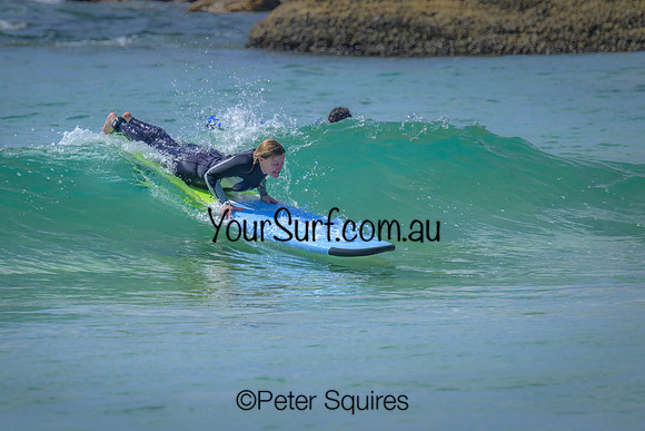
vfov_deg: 1.7
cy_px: 204
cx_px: 307
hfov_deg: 2.6
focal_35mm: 805
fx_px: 14425
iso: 720
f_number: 11
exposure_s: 1/2000
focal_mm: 760
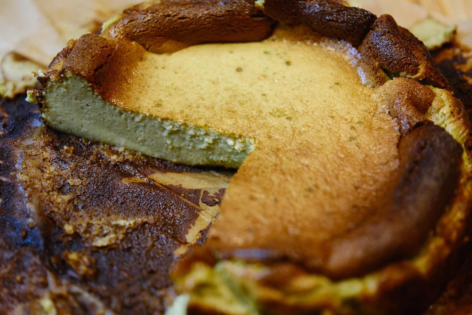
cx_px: 236
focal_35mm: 84
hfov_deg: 24.2
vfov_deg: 16.3
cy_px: 158
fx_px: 1101
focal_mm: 56
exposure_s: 1/85
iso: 640
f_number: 1.7
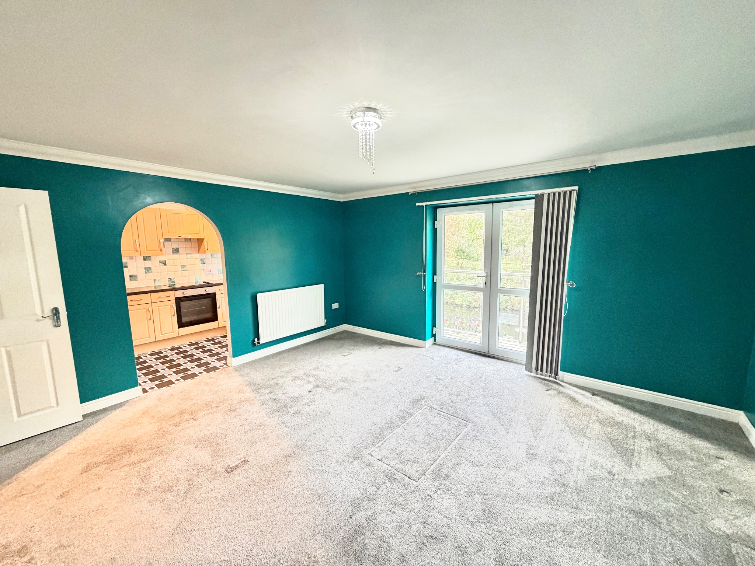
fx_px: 305
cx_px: 378
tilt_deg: -8.5
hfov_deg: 102.1
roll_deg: +0.3
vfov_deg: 85.7
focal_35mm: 14
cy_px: 283
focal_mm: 2.22
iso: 400
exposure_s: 1/50
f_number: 2.2
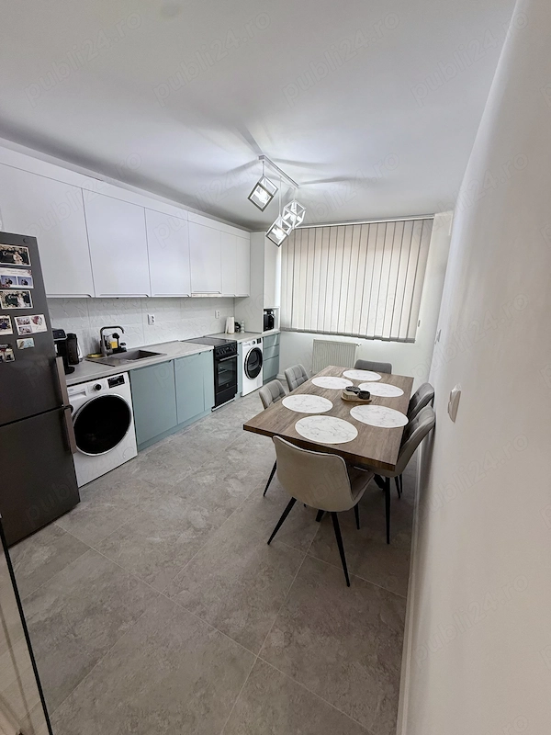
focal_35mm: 14
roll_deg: -2.5
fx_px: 297
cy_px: 368
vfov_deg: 102.1
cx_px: 276
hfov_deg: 85.7
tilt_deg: -15.1
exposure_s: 1/100
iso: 100
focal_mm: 2.22
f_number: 2.2
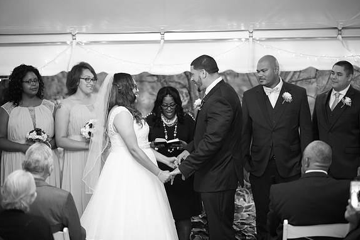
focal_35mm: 86
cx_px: 181
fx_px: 860
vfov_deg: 15.9
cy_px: 120
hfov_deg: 23.6
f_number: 2
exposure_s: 1/160
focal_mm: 85
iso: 500
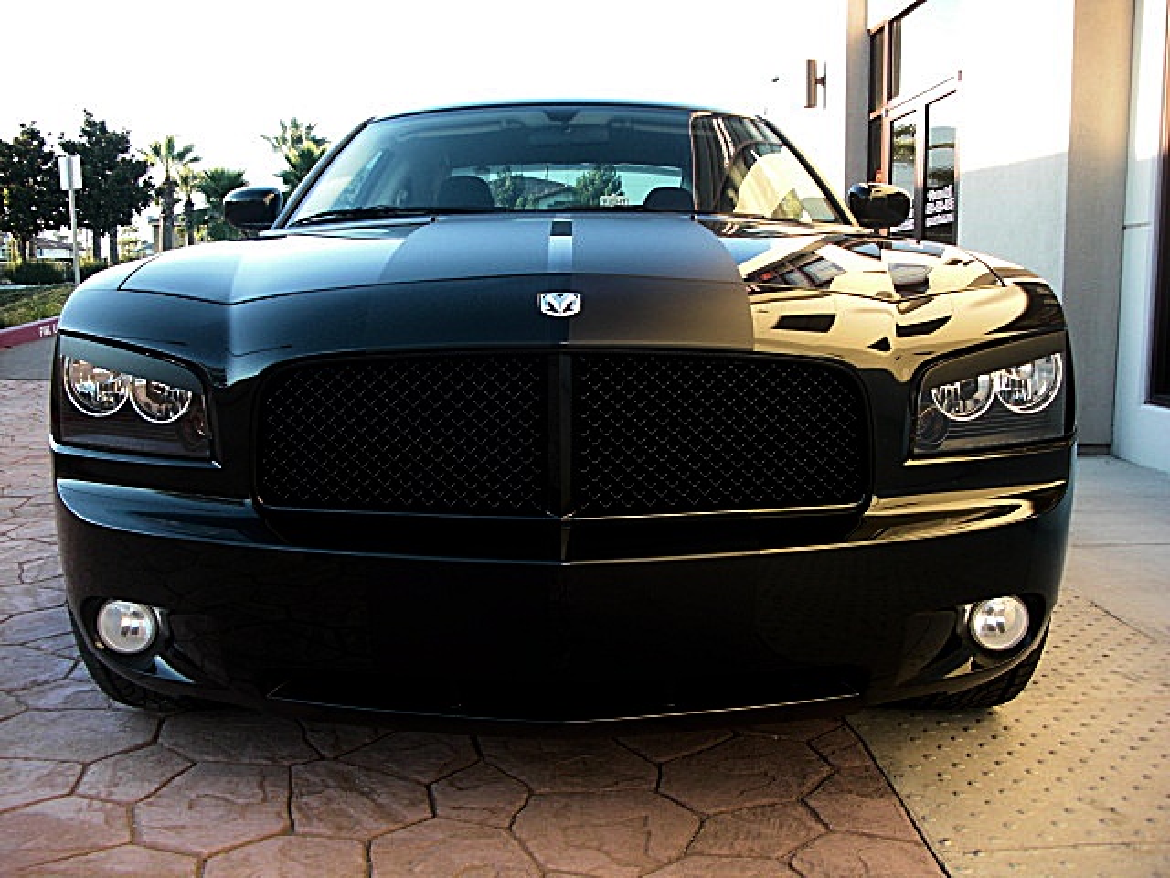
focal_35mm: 36
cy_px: 439
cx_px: 585
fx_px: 1217
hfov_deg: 51.4
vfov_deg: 39.7
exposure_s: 1/125
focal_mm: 6.3
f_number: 2.8
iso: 100
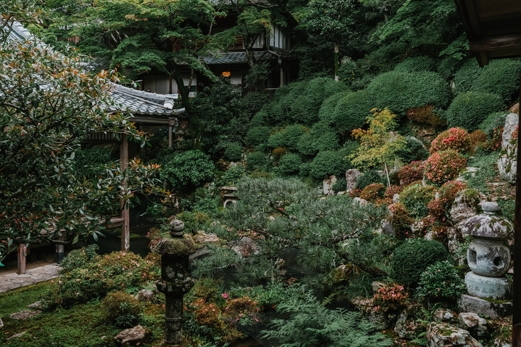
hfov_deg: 54.4
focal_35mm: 35
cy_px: 174
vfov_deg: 37.9
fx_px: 506
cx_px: 260
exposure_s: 1/50
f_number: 6.3
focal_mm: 35
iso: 50
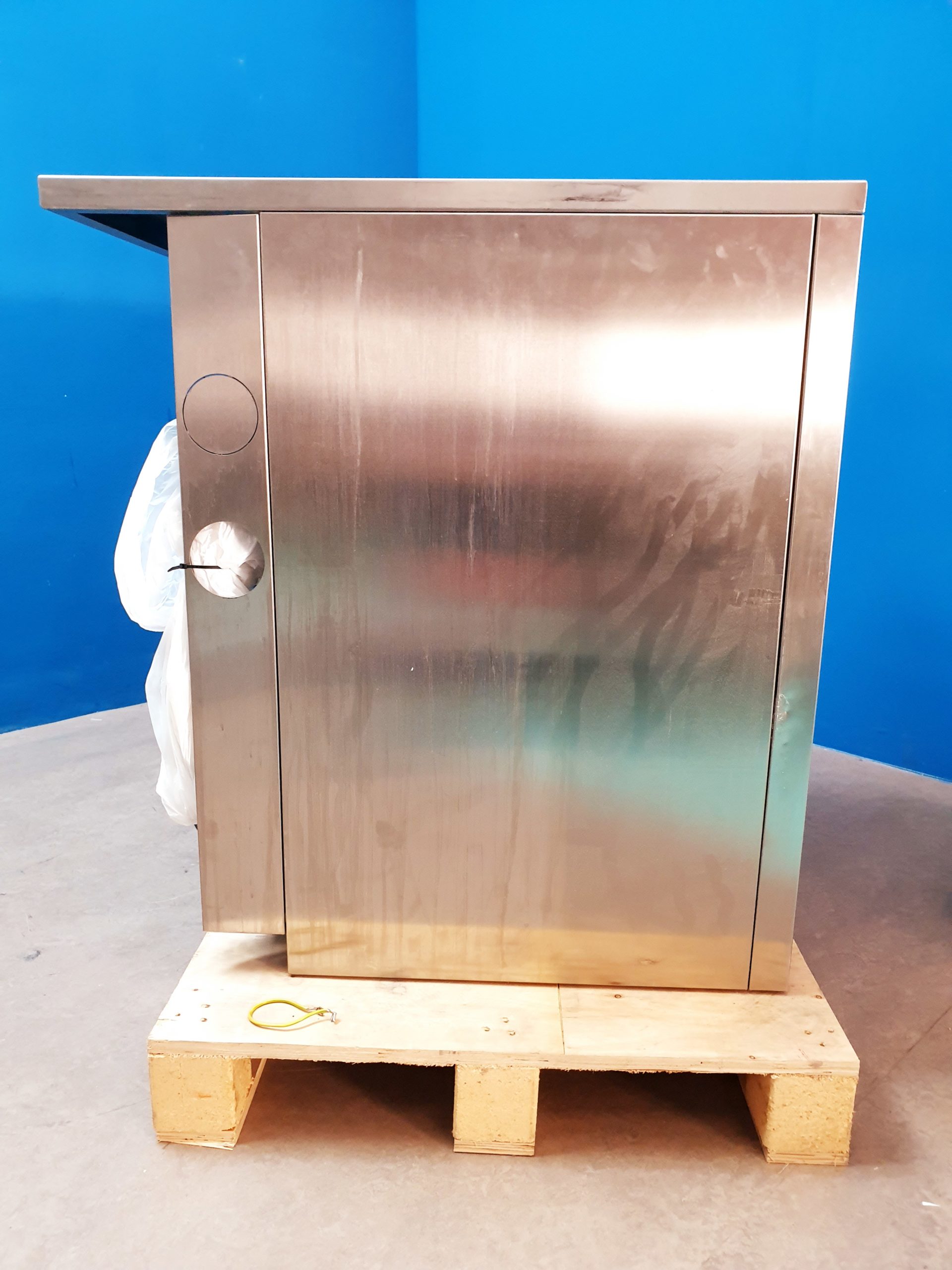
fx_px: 953
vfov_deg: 67.3
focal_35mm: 26
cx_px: 476
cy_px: 635
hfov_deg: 53.1
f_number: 2.4
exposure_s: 1/50
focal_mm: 4.3
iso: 320
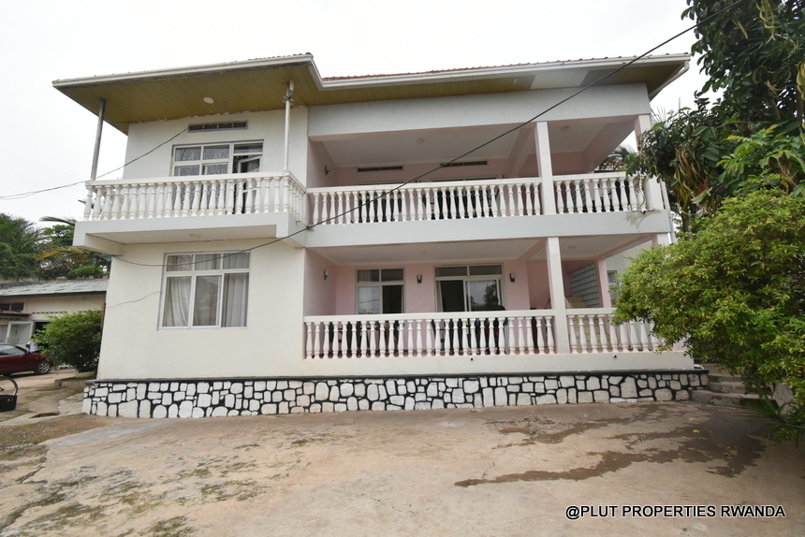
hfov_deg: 100.4
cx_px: 402
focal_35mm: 15
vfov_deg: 77.4
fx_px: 336
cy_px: 268
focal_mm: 10
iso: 800
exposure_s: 1/1500
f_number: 8
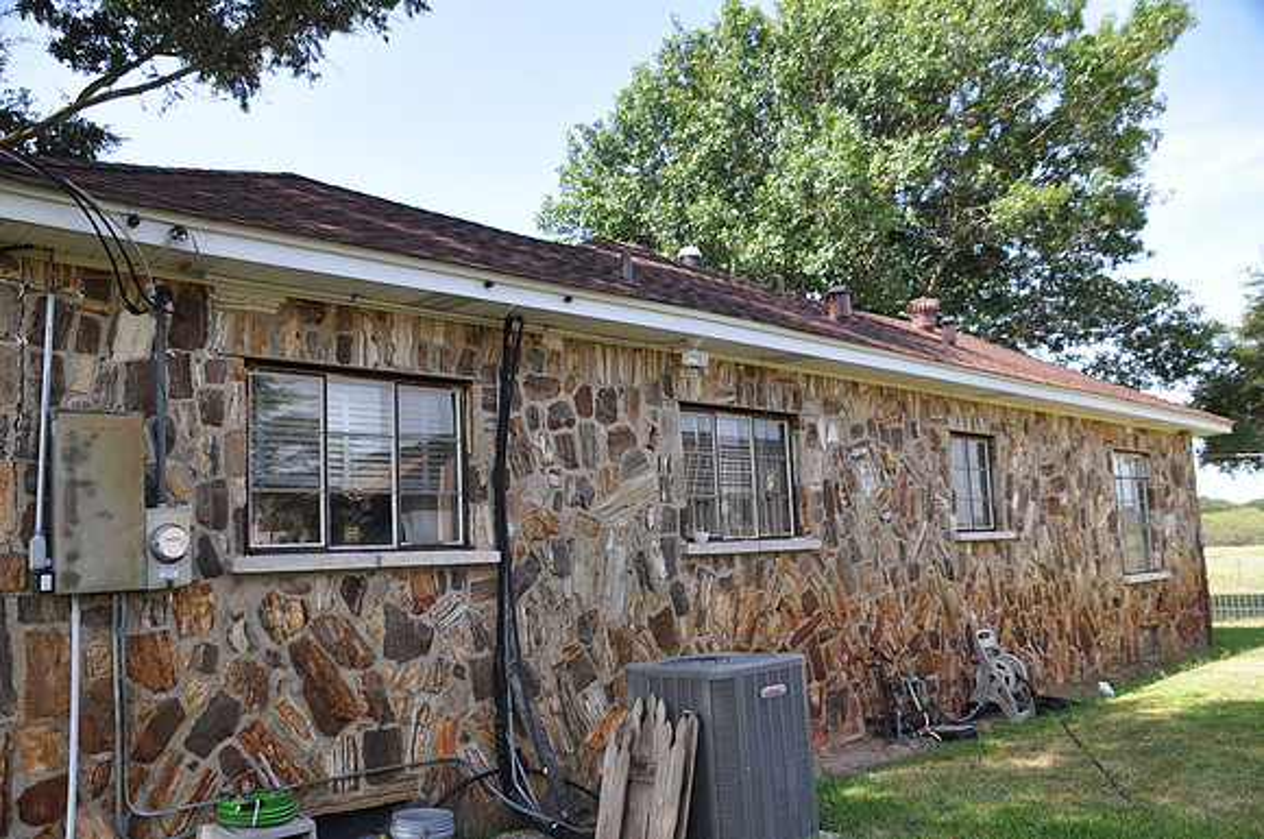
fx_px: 947
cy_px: 420
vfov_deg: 47.8
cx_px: 632
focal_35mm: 27
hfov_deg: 67.5
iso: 200
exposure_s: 1/125
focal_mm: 18
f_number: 5.6
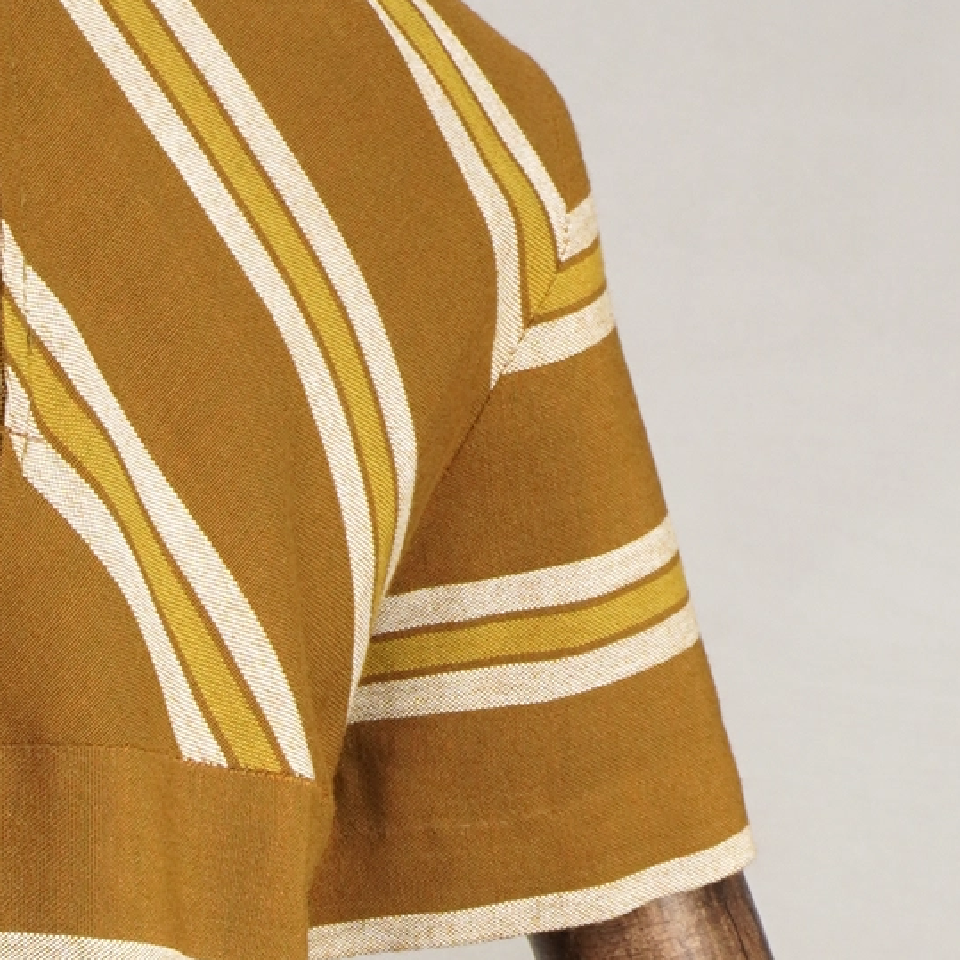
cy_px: 1872
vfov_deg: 7.7
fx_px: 6840
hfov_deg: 7.9
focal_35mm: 218
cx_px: -468
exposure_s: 1/10
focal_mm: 32
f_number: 7.1
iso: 200
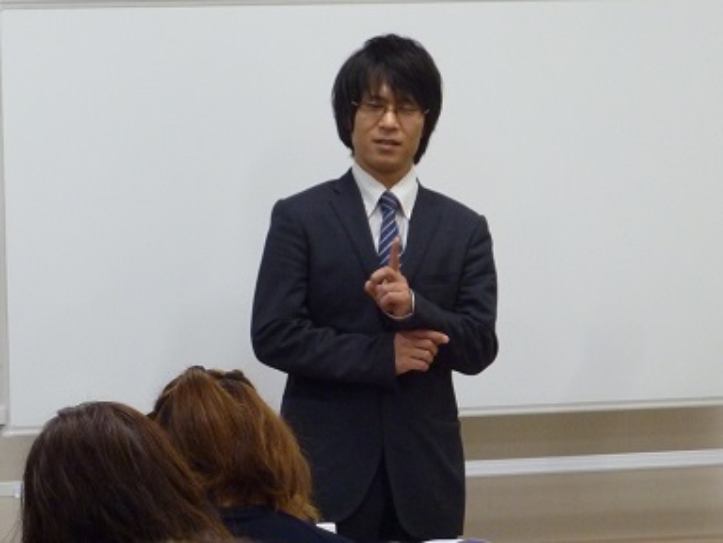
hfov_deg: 8.1
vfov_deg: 6.1
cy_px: 272
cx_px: 362
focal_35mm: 244
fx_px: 5096
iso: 400
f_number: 4.5
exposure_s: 1/50
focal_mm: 27.8
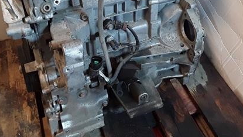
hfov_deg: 43.7
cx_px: 114
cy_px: 20
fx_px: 303
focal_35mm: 47
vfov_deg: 24.9
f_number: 1.9
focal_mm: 2.91
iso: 100
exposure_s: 1/50
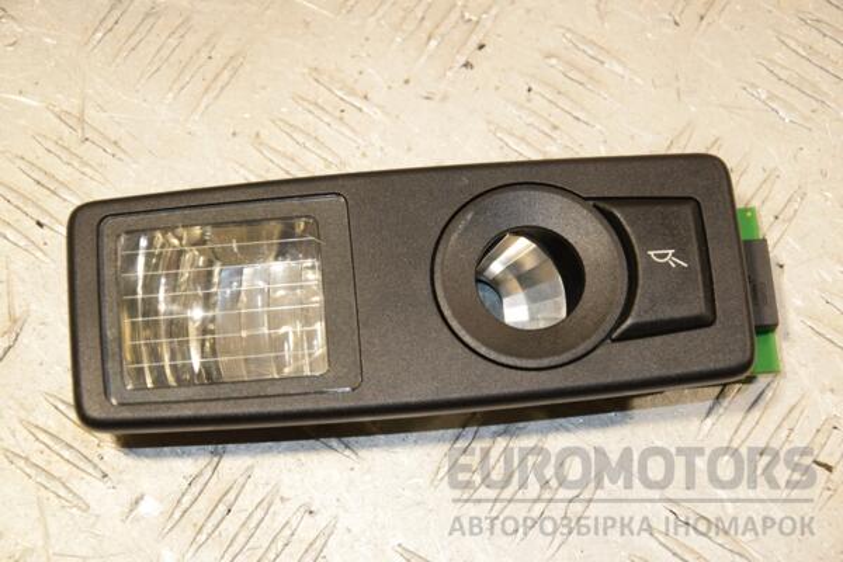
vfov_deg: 13.8
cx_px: 422
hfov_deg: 20.6
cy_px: 281
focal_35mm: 99
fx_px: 2318
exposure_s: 1/200
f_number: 6.3
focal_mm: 66
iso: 800
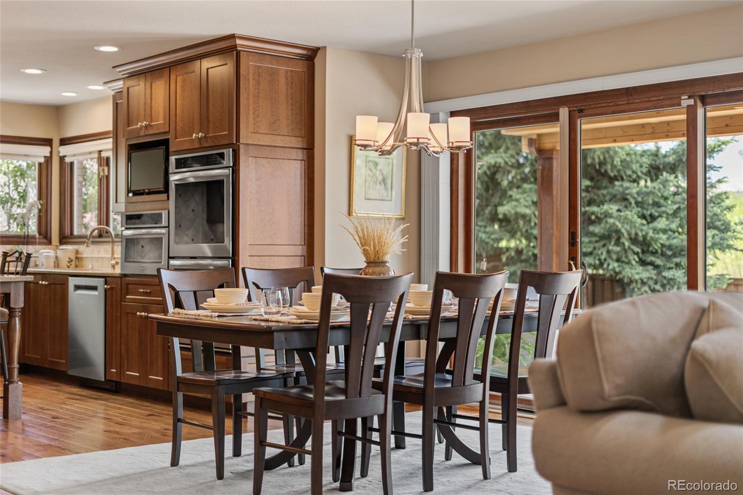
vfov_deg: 27.0
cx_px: 372
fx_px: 1032
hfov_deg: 39.6
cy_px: 248
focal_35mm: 50
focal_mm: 50
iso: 100
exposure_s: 1/80
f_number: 1.8
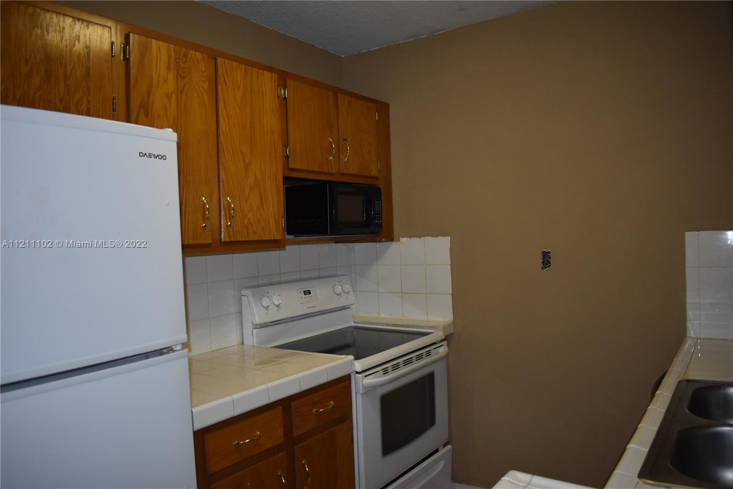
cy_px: 244
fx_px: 550
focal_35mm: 27
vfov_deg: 47.9
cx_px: 366
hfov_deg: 67.4
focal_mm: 18
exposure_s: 1/125
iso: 1250
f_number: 3.5
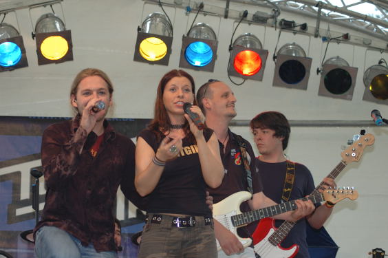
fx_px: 1131
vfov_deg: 13.0
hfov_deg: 19.5
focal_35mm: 105
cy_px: 129
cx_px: 194
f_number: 4.8
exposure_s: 1/60
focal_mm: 70
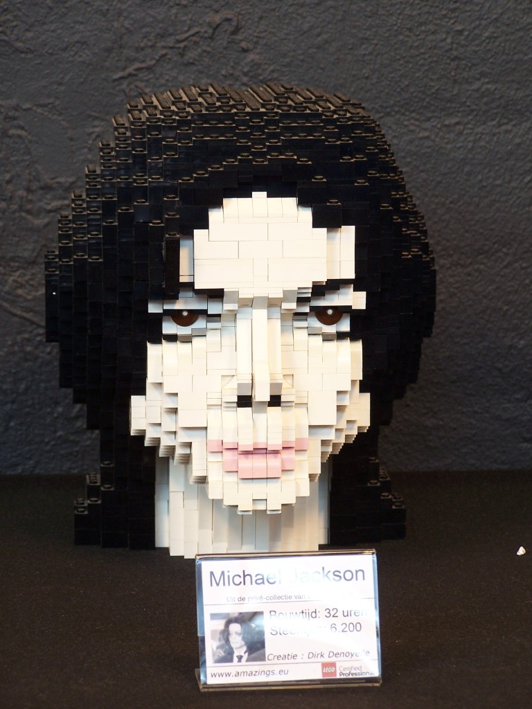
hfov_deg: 10.7
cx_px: 266
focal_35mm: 139
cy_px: 354
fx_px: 2848
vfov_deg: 14.2
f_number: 3.2
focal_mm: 23.1
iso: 80
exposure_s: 1/2
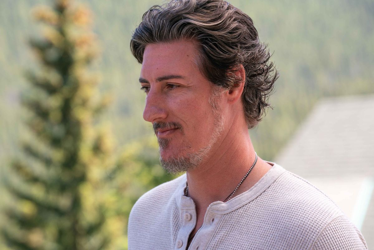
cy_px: 125
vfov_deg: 8.3
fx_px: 1714
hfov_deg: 12.5
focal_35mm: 165
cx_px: 187
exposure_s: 1/250
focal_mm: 165
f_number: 7.1
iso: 400
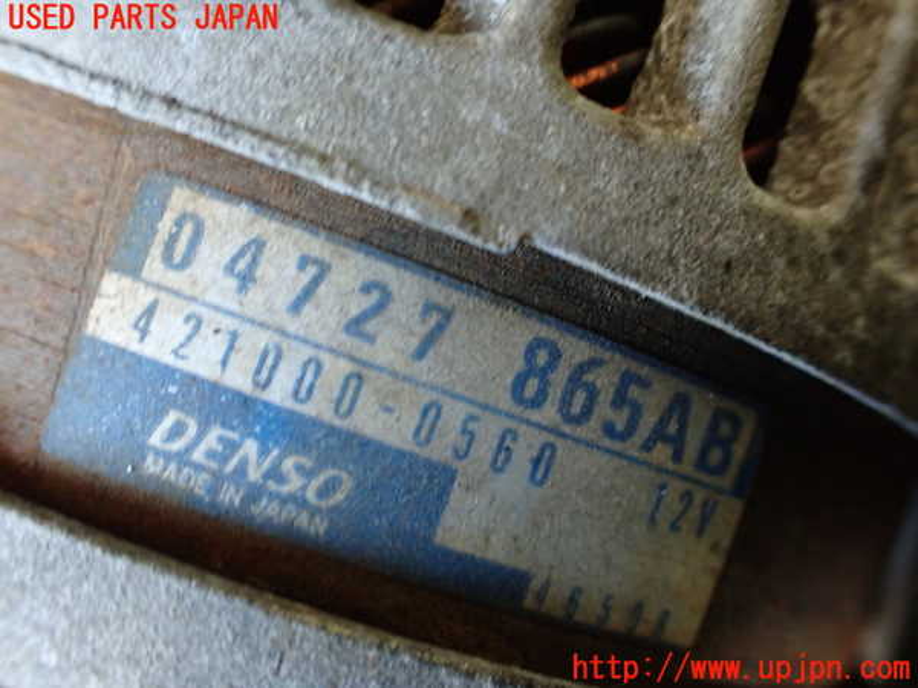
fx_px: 796
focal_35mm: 30
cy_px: 344
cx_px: 459
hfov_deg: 60.0
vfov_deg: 46.8
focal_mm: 5.4
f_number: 2.3
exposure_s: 1/40
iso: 800
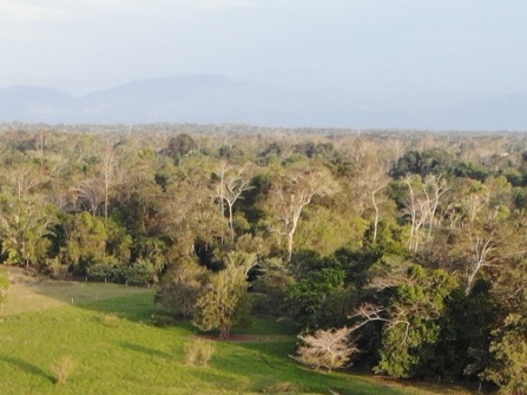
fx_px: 1309
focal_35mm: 86
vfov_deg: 15.2
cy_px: 681
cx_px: -21
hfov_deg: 21.8
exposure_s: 1/160
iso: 100
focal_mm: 4.5
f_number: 2.8
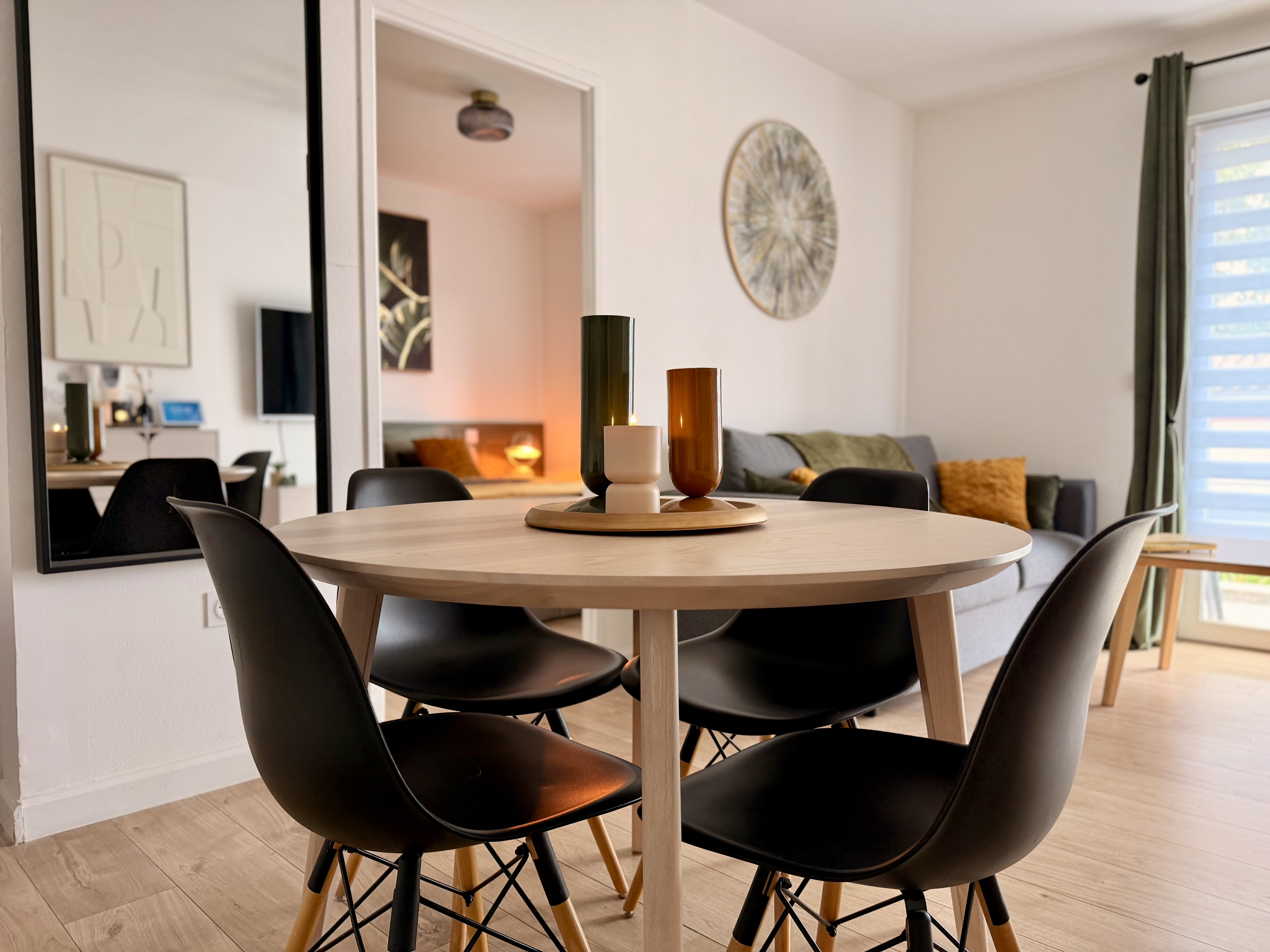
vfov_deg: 56.8
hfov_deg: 71.6
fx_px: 881
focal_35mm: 24
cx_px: 635
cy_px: 476
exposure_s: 1/83
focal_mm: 6.76
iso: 200
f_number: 1.78
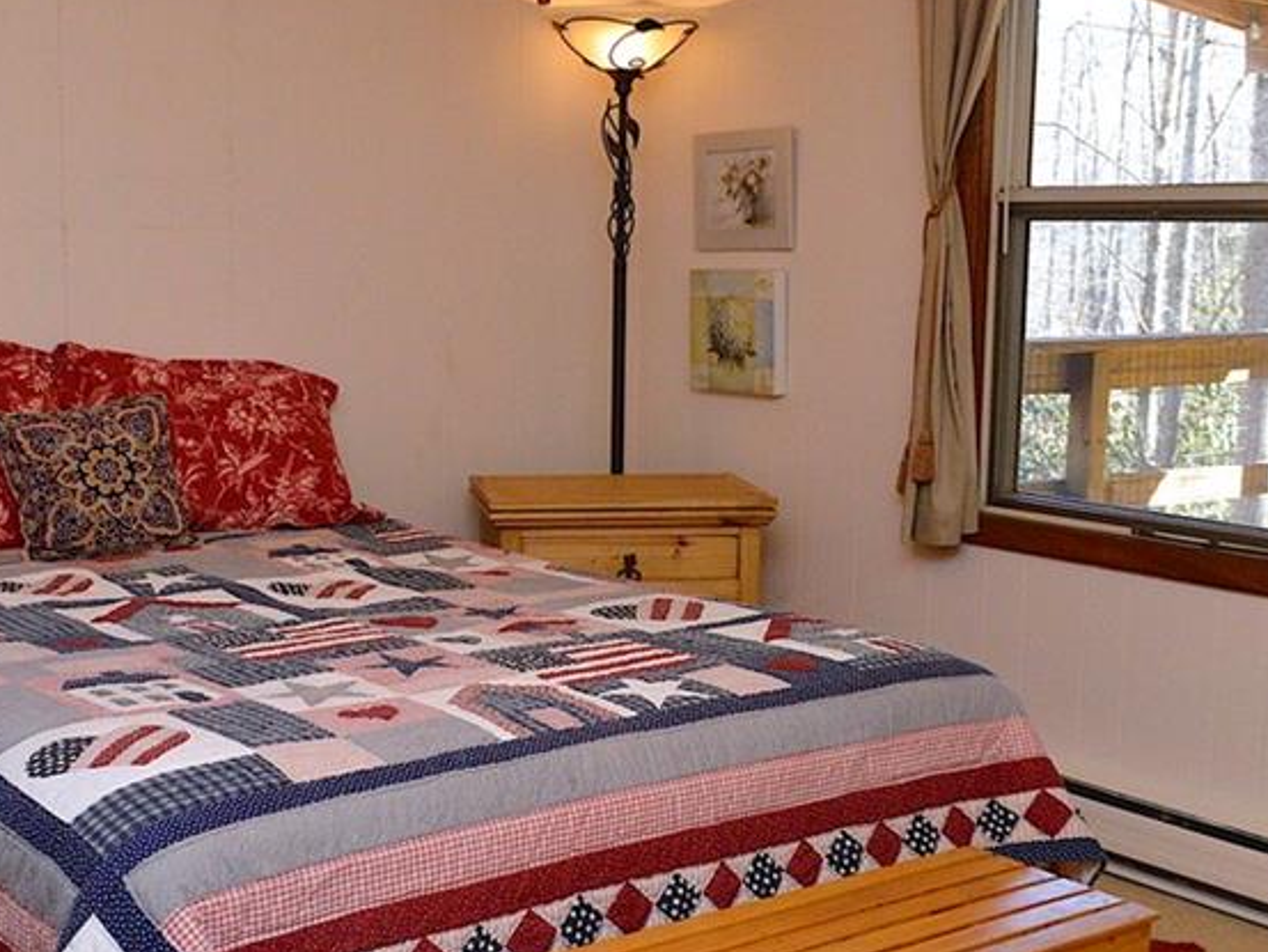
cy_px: 459
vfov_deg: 30.3
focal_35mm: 48
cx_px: 424
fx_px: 1759
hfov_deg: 39.2
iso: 1600
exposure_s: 1/60
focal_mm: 18
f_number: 8
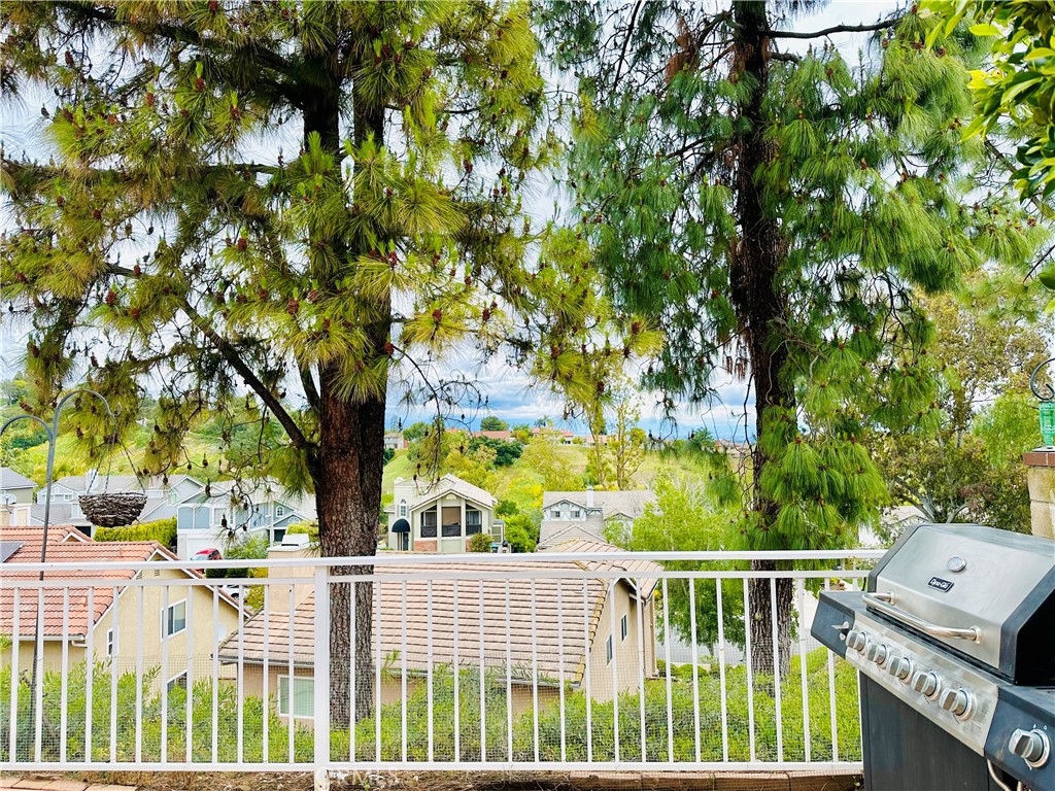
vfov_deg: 56.8
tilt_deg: +3.5
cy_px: 396
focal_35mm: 24
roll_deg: +1.3
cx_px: 528
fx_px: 731
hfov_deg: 71.6
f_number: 1.78
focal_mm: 6.86
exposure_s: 1/1304
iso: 80
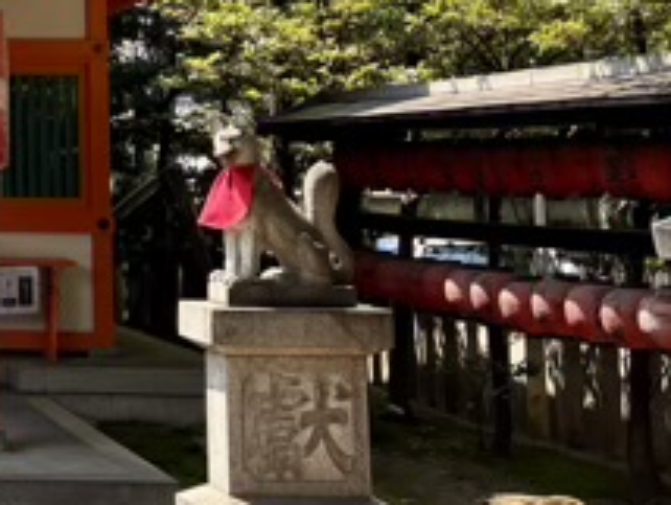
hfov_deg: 19.5
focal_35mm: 85
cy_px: 42
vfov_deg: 17.1
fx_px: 1649
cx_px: -379
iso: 50
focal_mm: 5.96
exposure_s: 1/707
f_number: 1.6
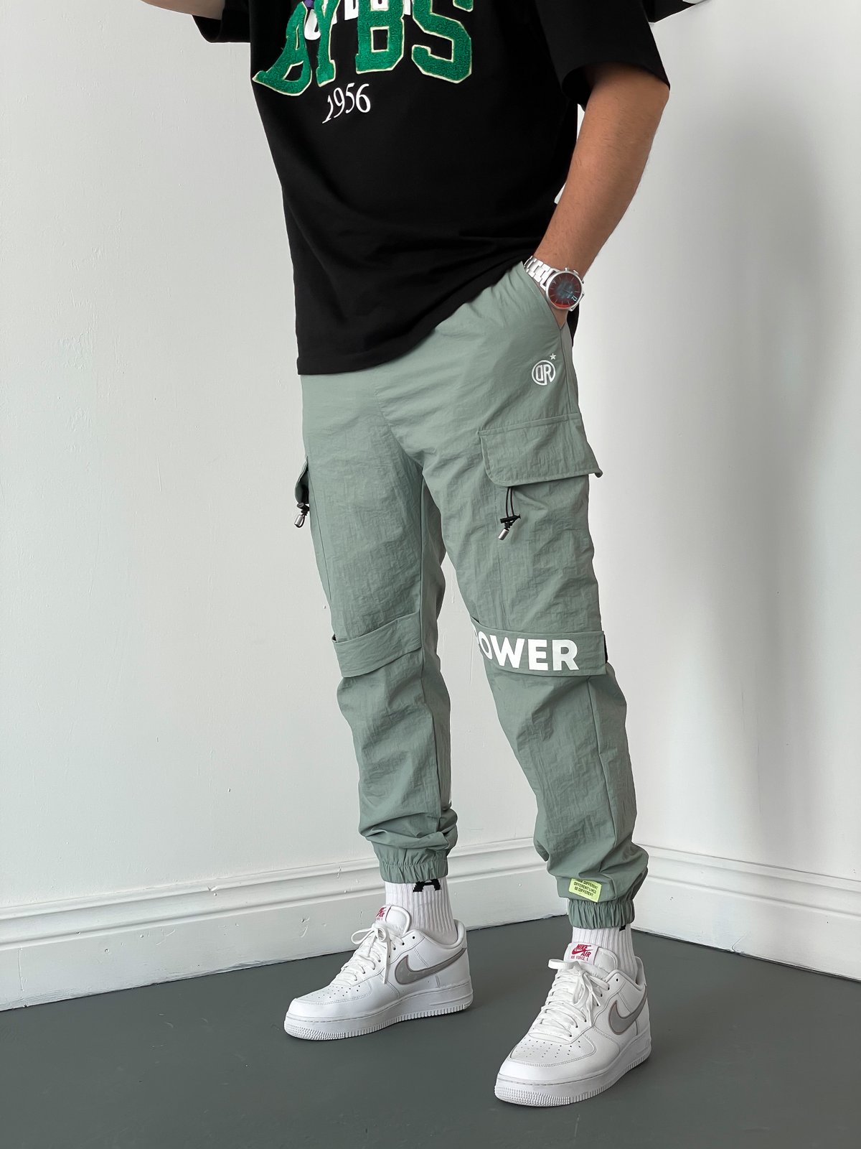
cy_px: 574
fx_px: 1725
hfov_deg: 28.0
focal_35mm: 52
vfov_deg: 36.8
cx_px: 430
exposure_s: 1/120
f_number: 2
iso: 100
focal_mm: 6
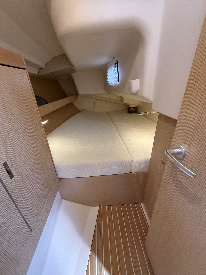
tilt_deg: -25.6
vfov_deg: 102.1
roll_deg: +0.9
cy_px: 138
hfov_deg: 85.7
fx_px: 111
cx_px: 103
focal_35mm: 14
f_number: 2.2
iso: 320
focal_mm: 2.22
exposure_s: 1/60
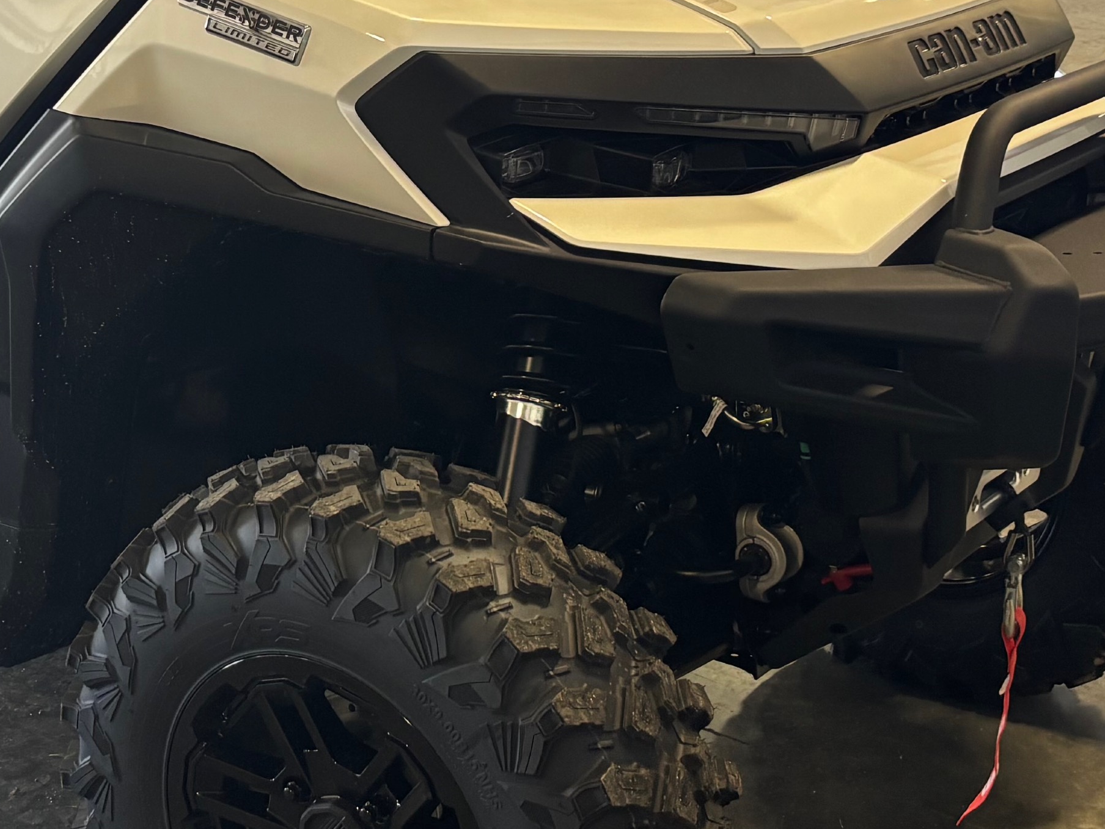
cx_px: 184
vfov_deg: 21.5
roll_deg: +0.7
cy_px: 264
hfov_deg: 27.8
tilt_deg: -14.2
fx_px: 2171
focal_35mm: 68
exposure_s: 1/60
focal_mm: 5.96
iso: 200
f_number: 1.6
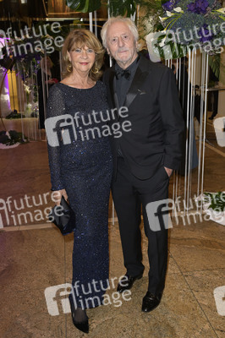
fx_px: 319
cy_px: 169
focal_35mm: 34
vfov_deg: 55.8
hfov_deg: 38.8
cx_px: 112
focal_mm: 34
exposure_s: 1/80
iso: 2500
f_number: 5.6
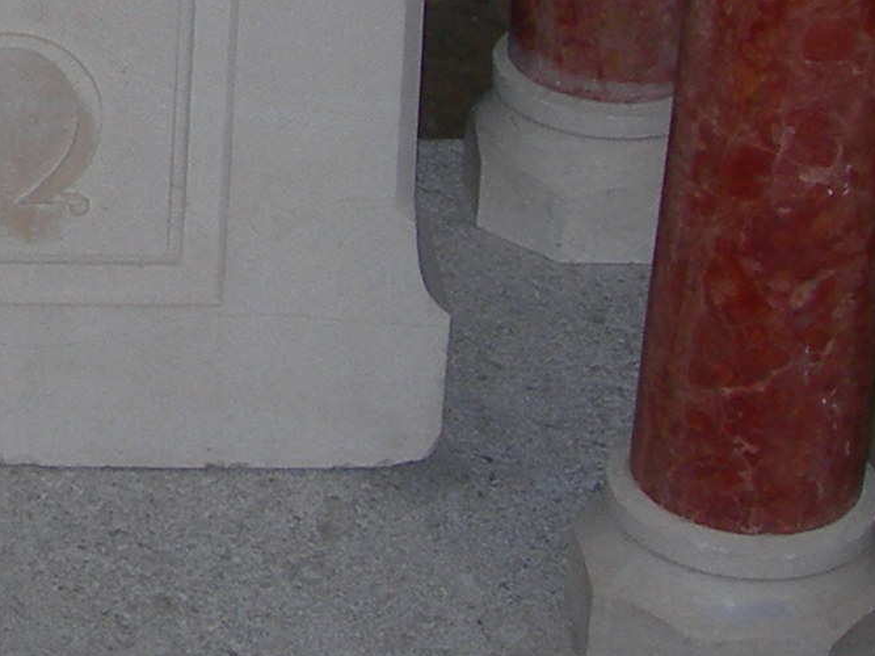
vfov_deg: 8.2
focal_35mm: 175
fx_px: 4423
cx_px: -590
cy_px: -433
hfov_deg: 10.7
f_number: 2.8
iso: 50
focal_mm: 7.8
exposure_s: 1/60.1
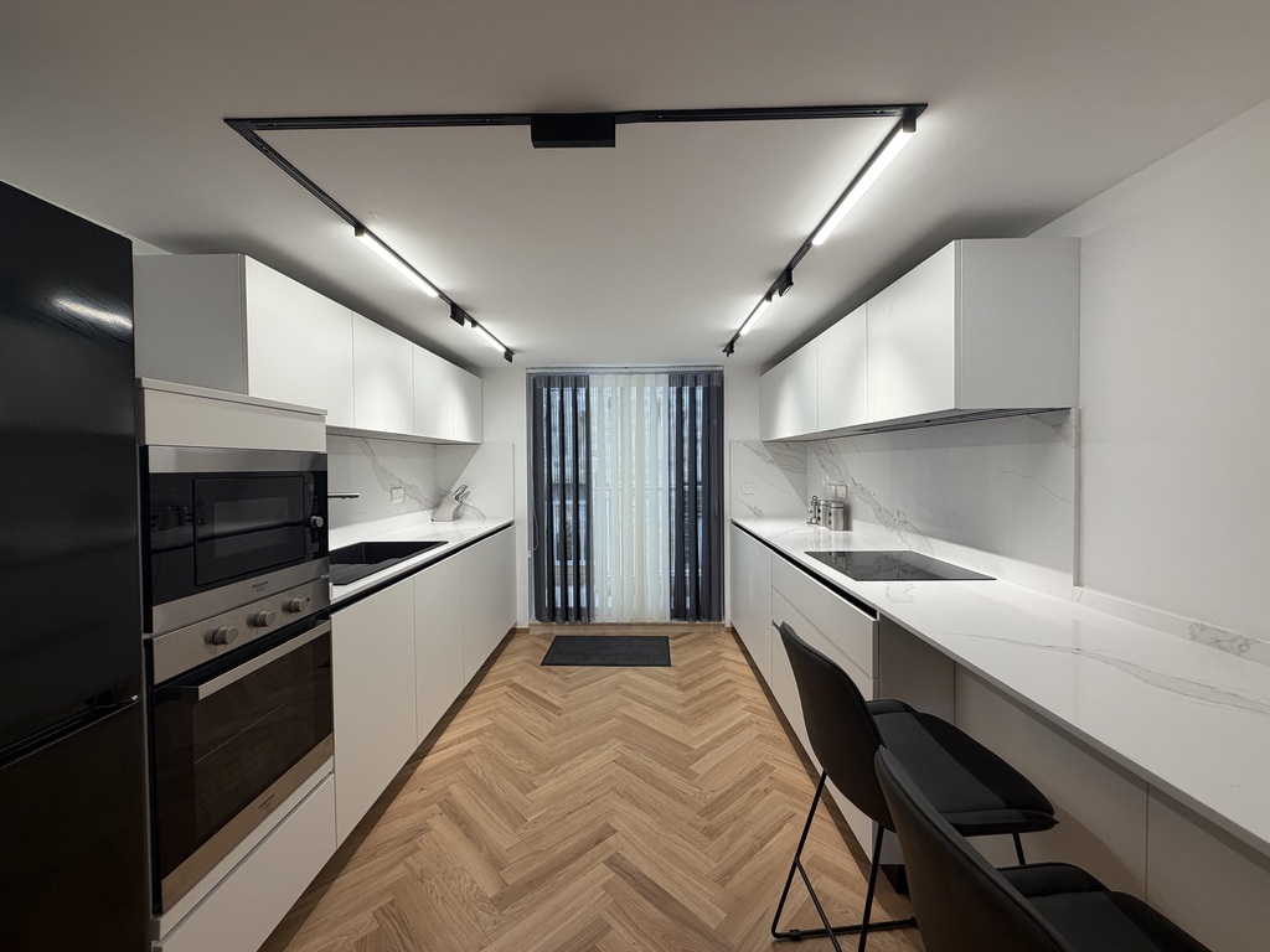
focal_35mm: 14
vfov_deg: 85.7
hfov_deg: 102.1
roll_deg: +0.8
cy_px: 476
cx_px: 635
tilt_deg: -1.8
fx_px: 514
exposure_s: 1/100
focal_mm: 2.22
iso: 125
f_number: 2.2
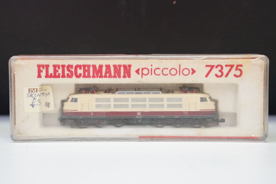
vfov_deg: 18.9
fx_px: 552
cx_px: 138
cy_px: 92
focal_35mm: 72
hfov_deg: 28.1
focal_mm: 72
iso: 6400
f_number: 8
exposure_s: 1/320
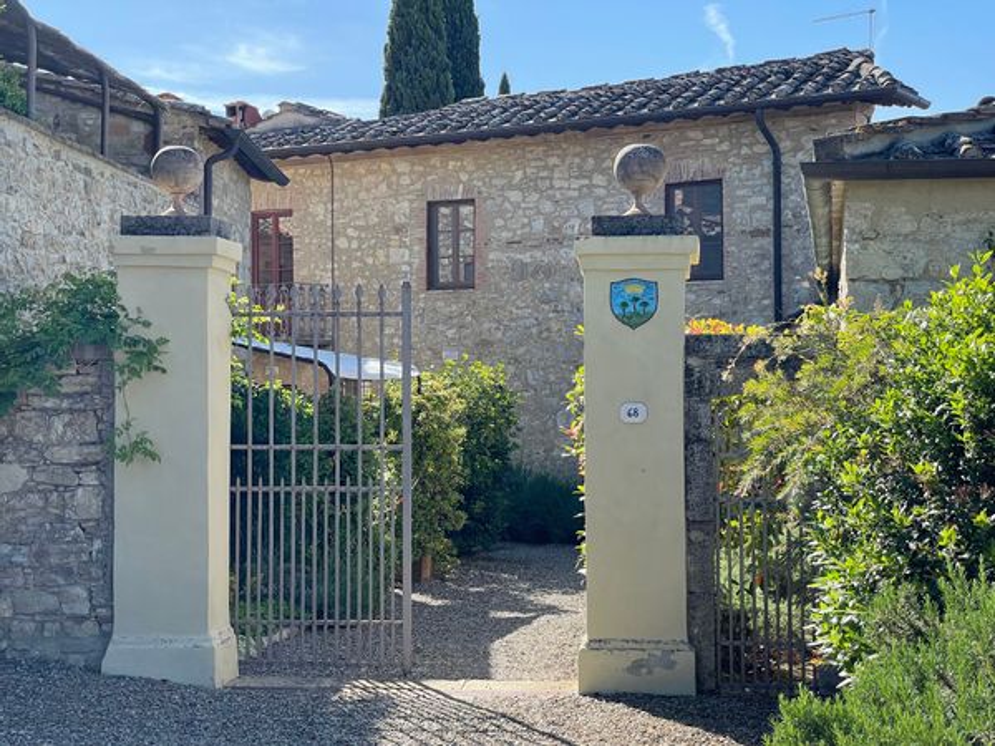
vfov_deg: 28.0
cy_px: 373
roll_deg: +0.9
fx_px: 1495
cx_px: 498
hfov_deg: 36.8
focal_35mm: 52
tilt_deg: -0.9
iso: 25
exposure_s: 1/727
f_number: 2
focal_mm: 6
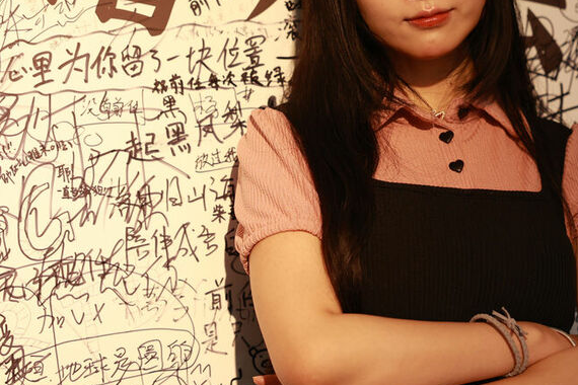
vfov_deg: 10.6
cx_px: 273
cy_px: 57
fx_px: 2071
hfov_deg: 15.9
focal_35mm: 129
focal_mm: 70
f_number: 2.8
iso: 1000
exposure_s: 1/200
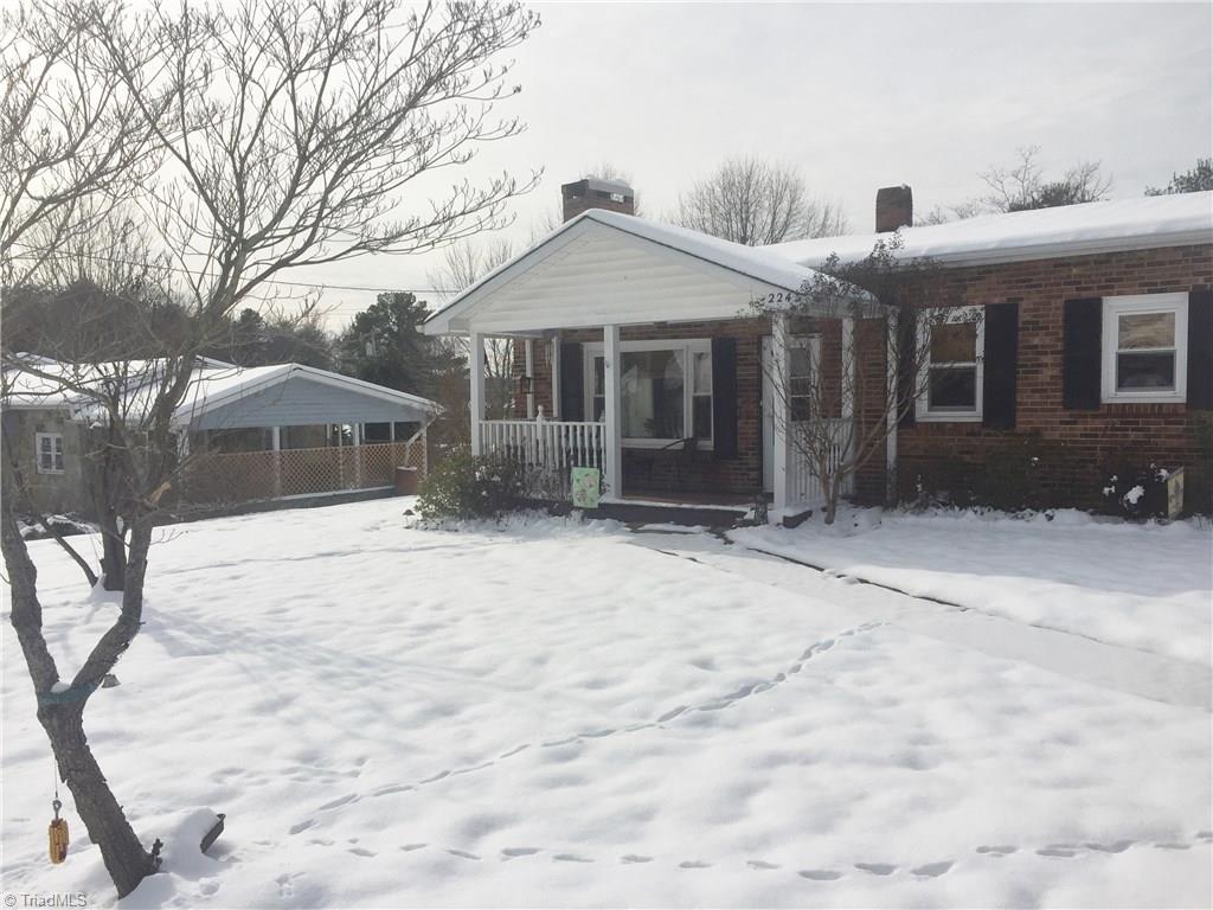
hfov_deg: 61.7
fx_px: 1016
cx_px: 606
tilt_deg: -6.3
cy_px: 455
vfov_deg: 48.2
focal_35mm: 29
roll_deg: +2.4
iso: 32
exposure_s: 1/4405
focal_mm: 4.15
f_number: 2.2
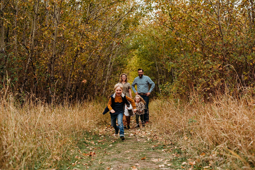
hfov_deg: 39.6
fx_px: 354
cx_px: 128
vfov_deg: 27.0
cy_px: 85
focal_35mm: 50
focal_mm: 50
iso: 200
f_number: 3.2
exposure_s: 1/500
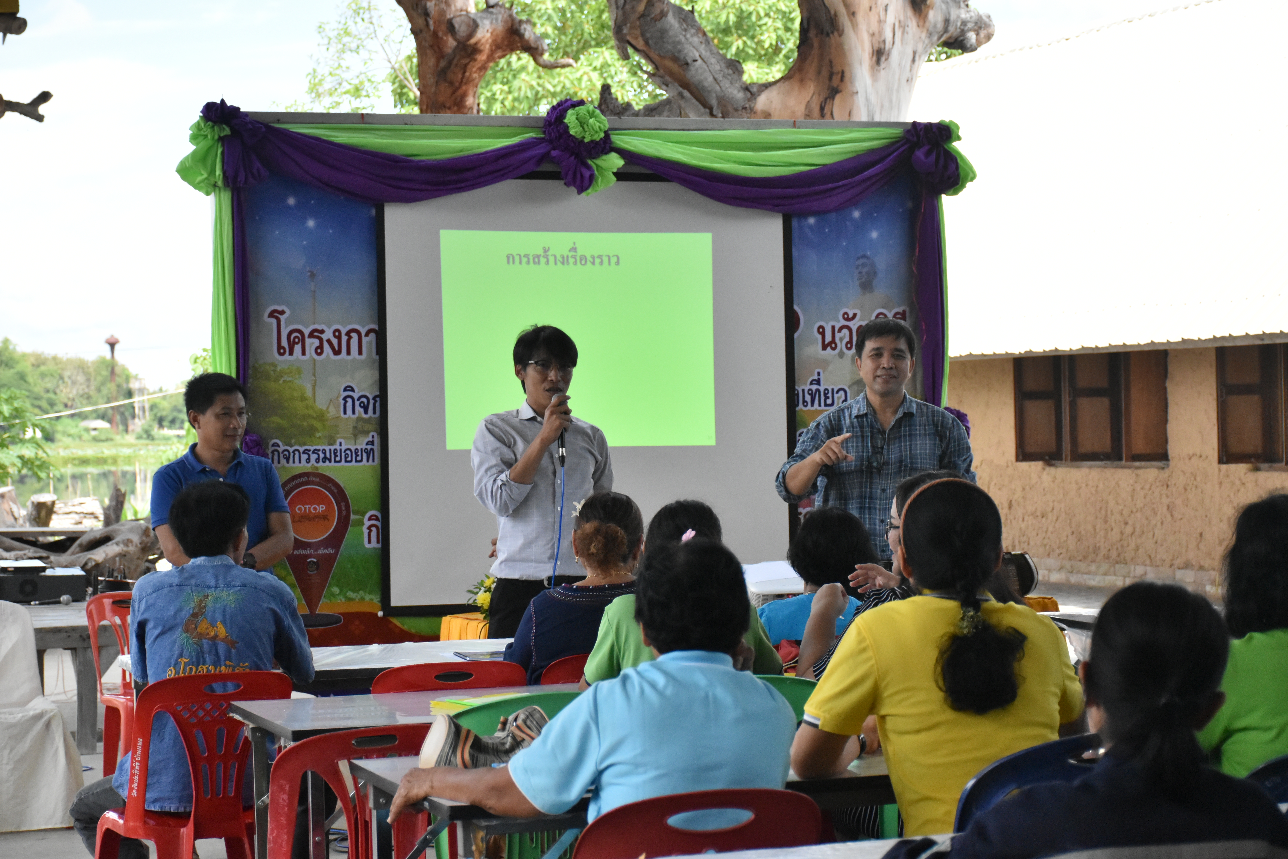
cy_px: 430
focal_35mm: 75
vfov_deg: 18.2
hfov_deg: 27.0
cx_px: 644
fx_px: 2683
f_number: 4.8
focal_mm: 50
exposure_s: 1/4000
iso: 2500
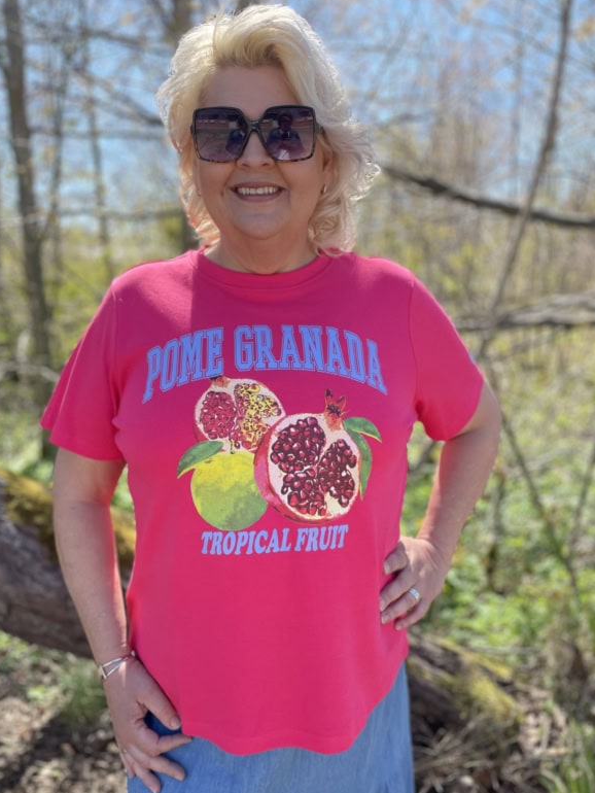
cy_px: 405
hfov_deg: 51.4
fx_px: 618
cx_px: 287
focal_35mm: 27
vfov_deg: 65.3
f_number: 1.6
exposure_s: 1/861
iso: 50
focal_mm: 4.2
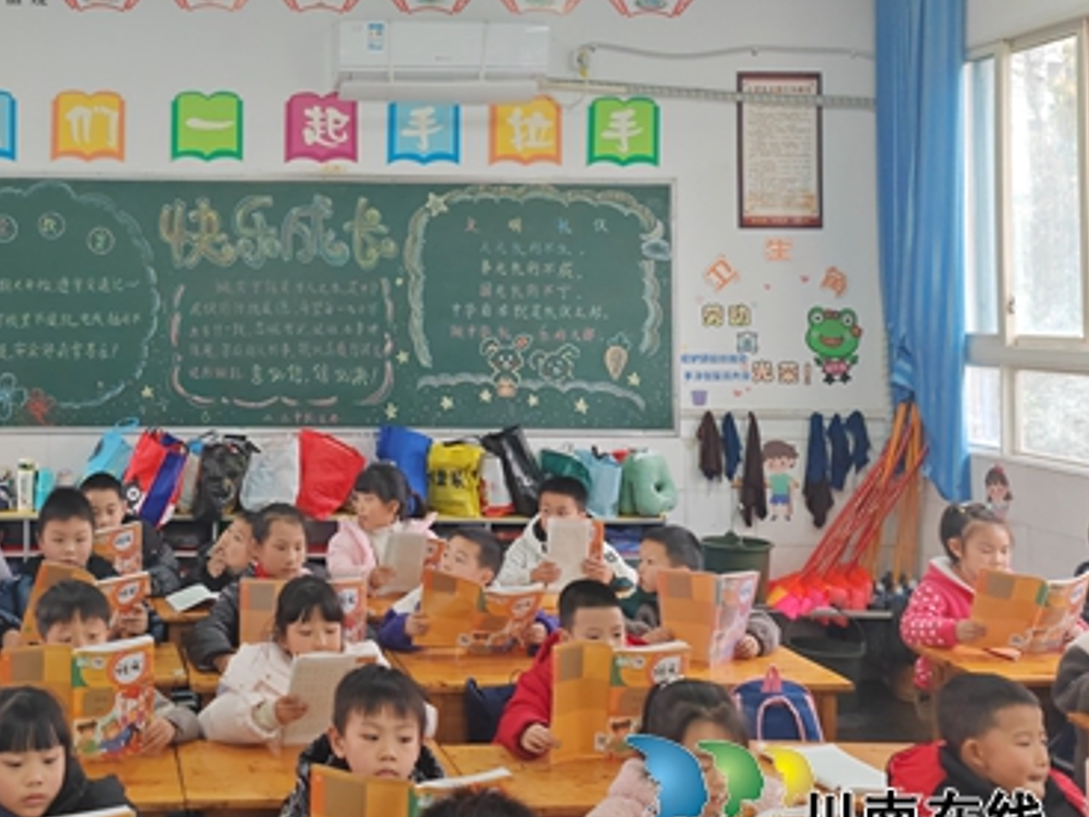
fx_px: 1479
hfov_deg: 38.9
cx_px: 219
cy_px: 225
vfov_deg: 30.5
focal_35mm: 47
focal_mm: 7.62
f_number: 1.6
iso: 160
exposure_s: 1/100
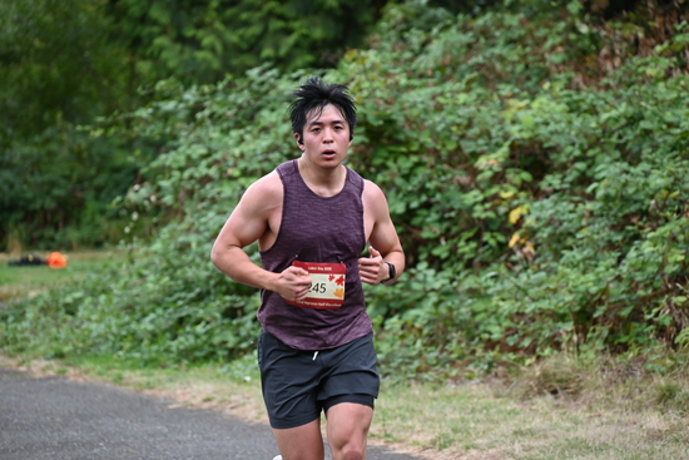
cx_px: 344
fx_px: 3829
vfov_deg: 6.9
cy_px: 230
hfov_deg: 10.3
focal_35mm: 200
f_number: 6.3
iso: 640
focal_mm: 200
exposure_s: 1/250
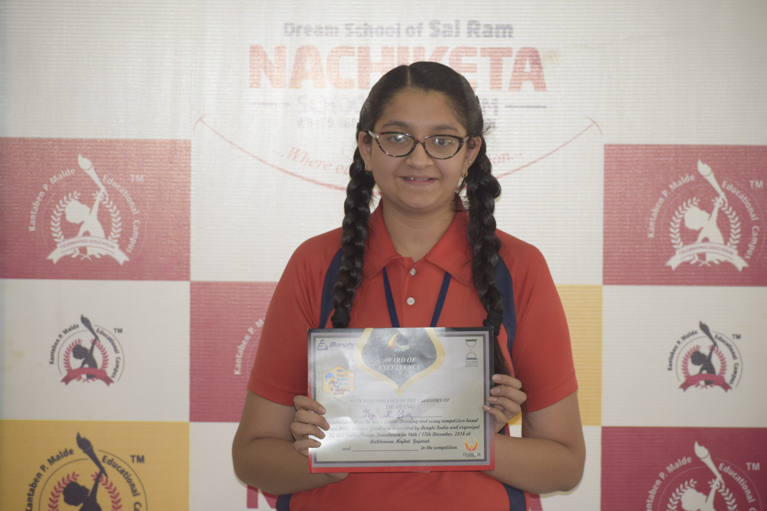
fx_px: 4016
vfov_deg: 7.3
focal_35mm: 189
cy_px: 255
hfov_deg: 10.9
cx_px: 384
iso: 800
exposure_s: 1/100
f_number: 4.8
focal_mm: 125
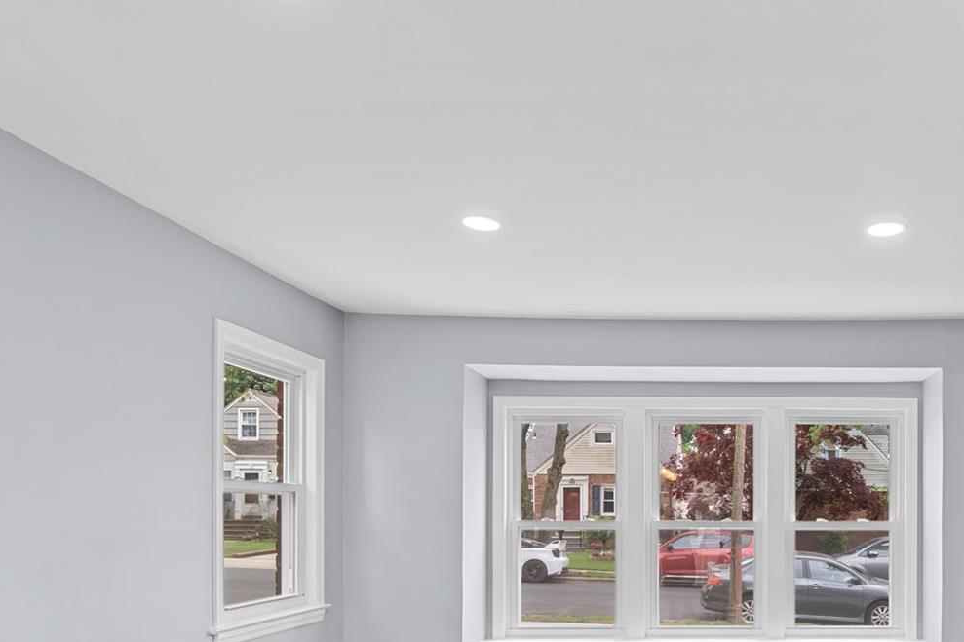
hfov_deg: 60.0
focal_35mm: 29
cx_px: 731
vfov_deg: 42.8
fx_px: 776
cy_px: 517
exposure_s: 1/2.5
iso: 250
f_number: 10
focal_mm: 14
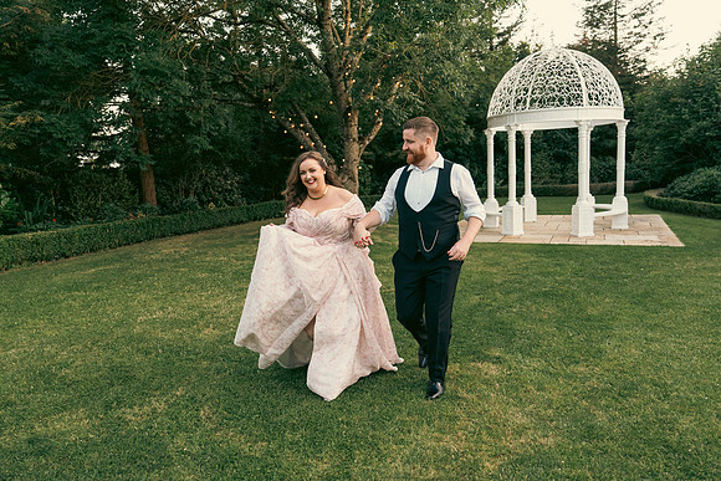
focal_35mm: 27
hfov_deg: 67.4
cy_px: 240
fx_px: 541
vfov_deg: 48.0
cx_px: 360
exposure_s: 1/200
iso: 1250
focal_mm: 27
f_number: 3.5
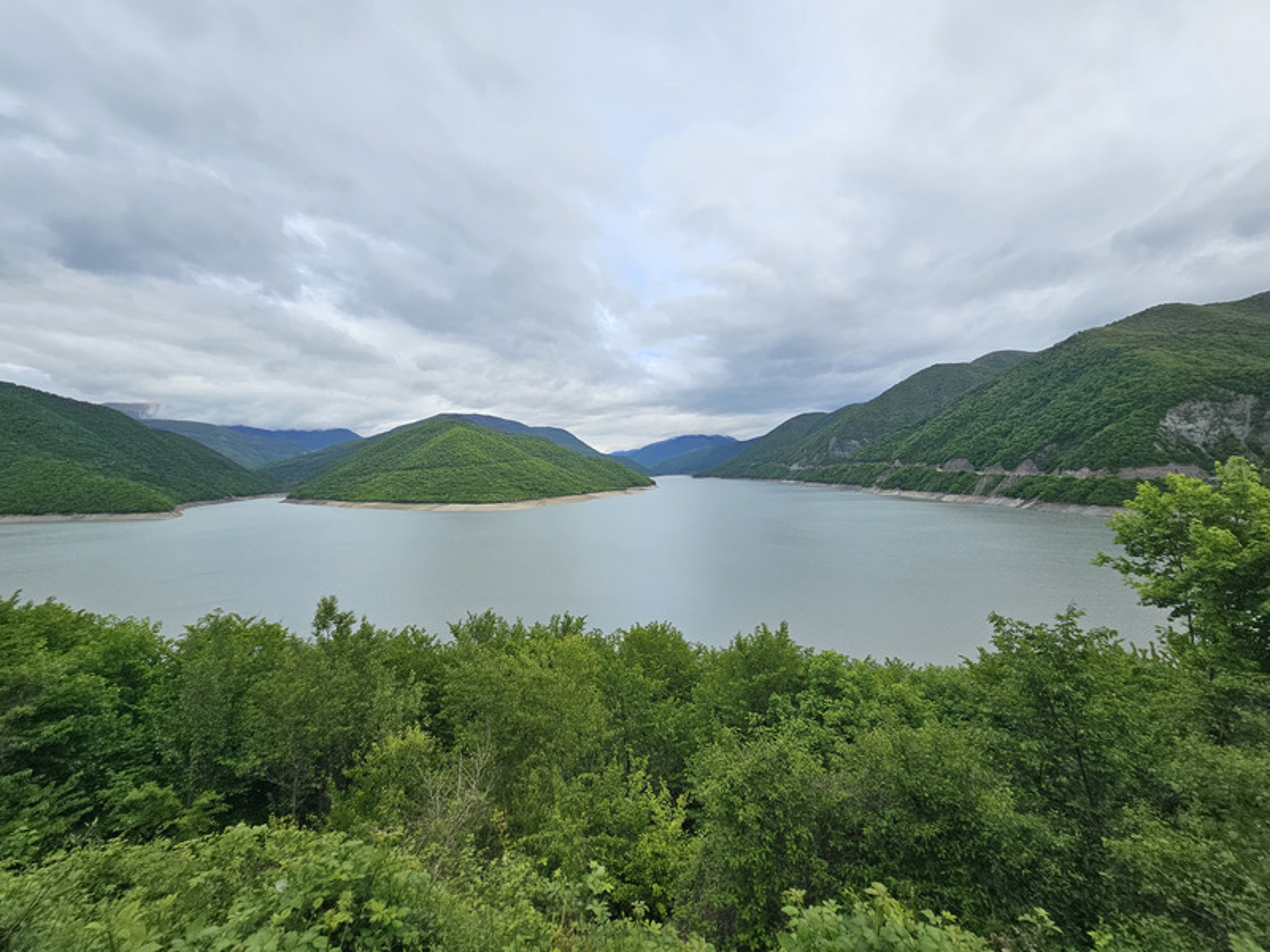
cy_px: 476
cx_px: 635
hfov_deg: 106.2
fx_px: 477
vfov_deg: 89.9
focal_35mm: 13
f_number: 2.2
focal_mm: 2.2
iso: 50
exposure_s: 1/3075
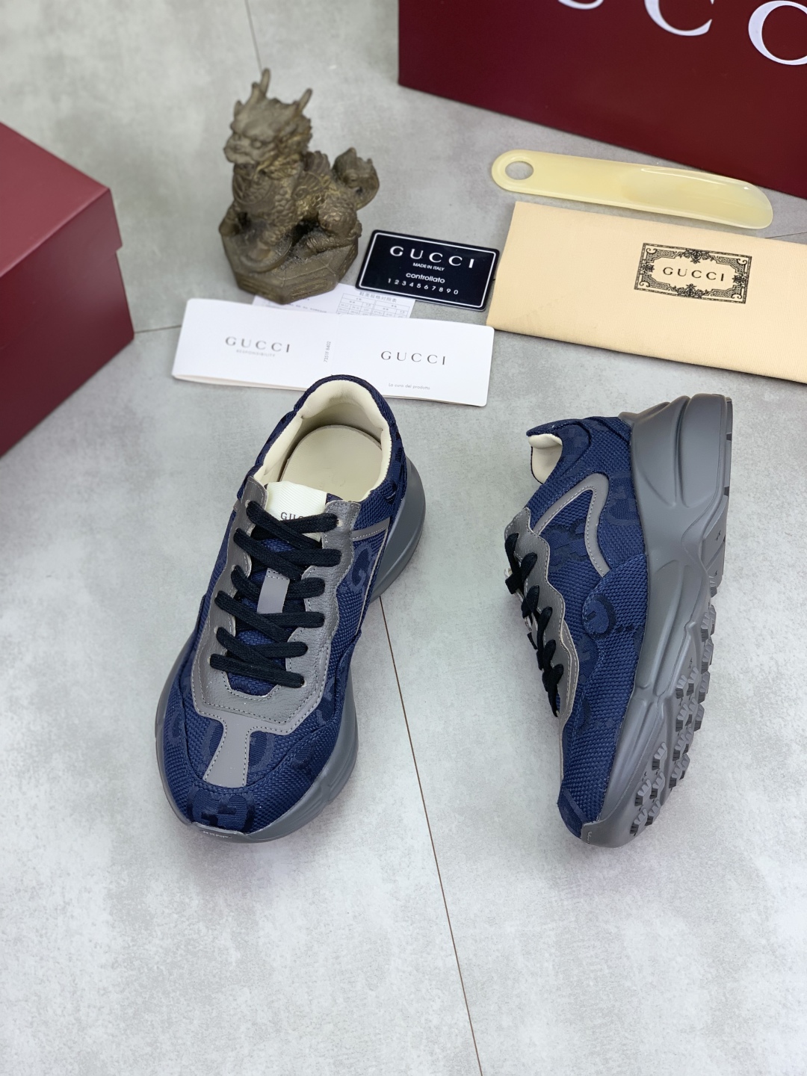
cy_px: 538
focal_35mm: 52
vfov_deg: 36.8
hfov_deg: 28.0
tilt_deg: -58.1
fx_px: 1616
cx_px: 404
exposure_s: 1/100
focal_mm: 6
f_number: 2.4
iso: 25
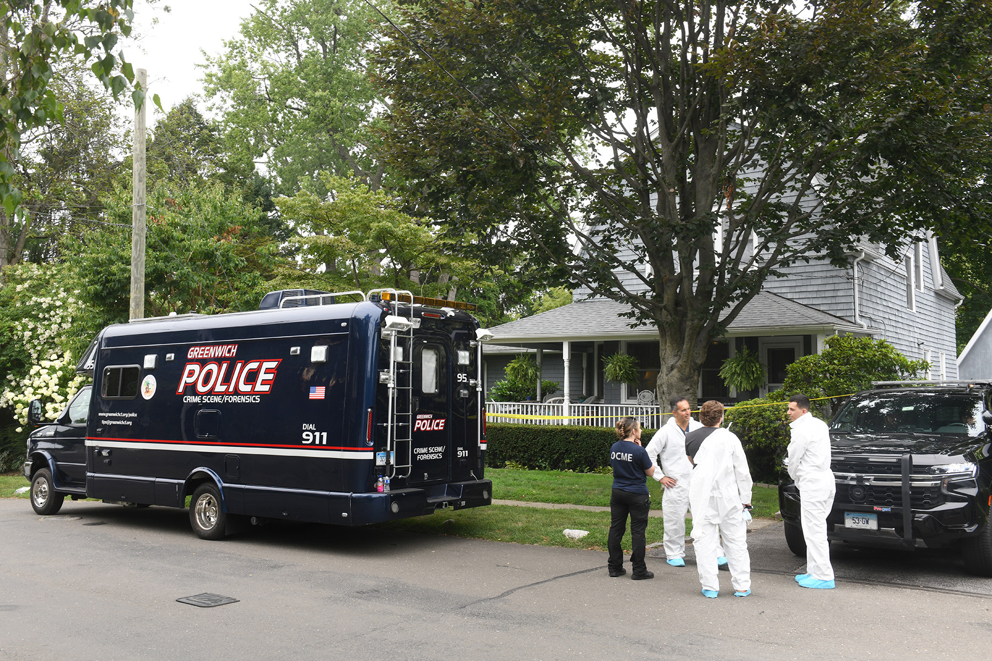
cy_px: 330
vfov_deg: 41.1
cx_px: 496
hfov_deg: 58.7
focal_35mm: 32
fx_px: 882
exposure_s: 1/50
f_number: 5.6
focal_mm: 32
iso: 200
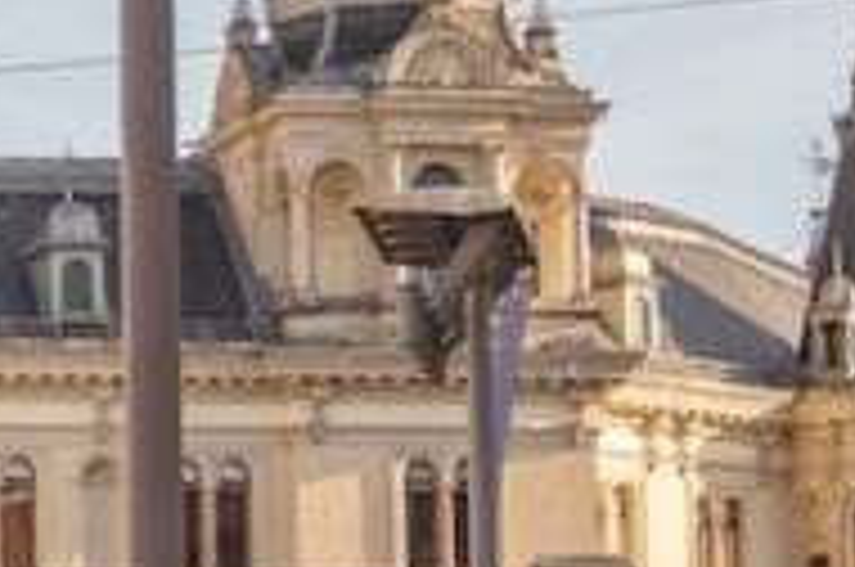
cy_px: -14
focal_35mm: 276
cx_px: -922
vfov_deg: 4.9
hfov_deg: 7.2
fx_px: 6548
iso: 100
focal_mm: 47.2
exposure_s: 1/1600
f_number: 2.8
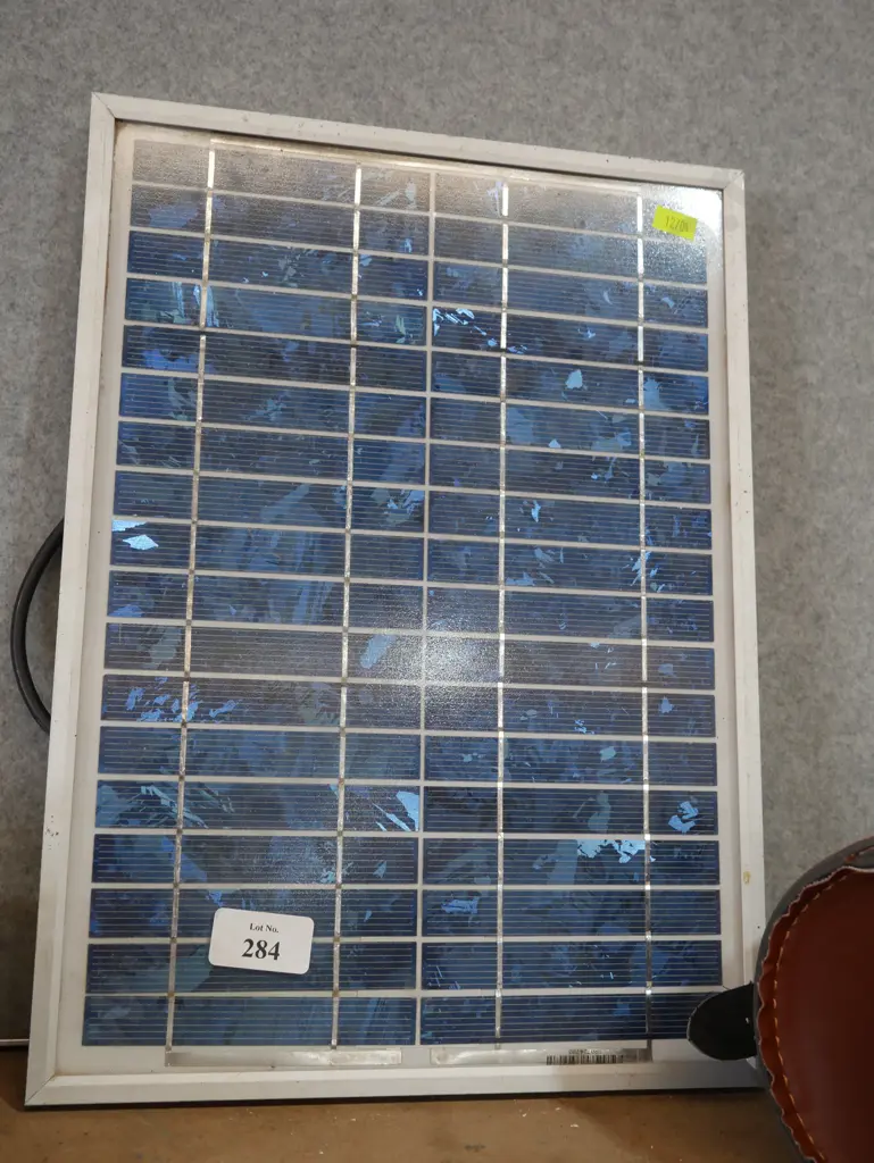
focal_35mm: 40
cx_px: 437
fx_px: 1345
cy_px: 582
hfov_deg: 36.0
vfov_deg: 46.8
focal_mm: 20
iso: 640
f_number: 4.4
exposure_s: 1/60
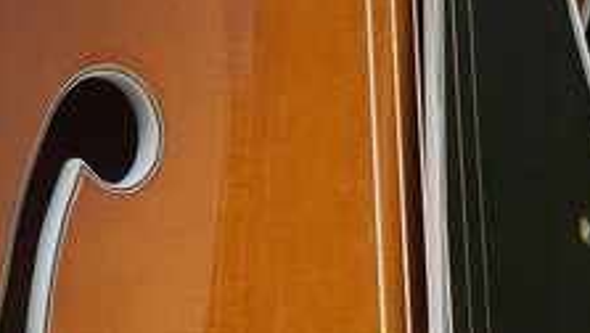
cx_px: -5
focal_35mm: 145
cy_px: 412
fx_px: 2271
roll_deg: -10.3
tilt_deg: -8.2
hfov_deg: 14.6
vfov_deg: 8.3
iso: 32
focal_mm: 4.15
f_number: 2.2
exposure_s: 1/964
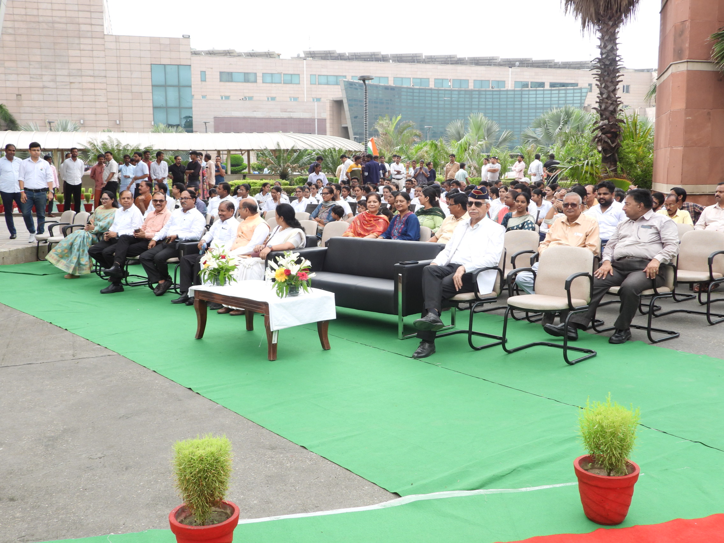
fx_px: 732
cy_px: 272
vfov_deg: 40.7
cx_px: 362
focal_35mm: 35
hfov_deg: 52.6
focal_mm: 6.3
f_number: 3.2
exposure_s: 1/320
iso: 100
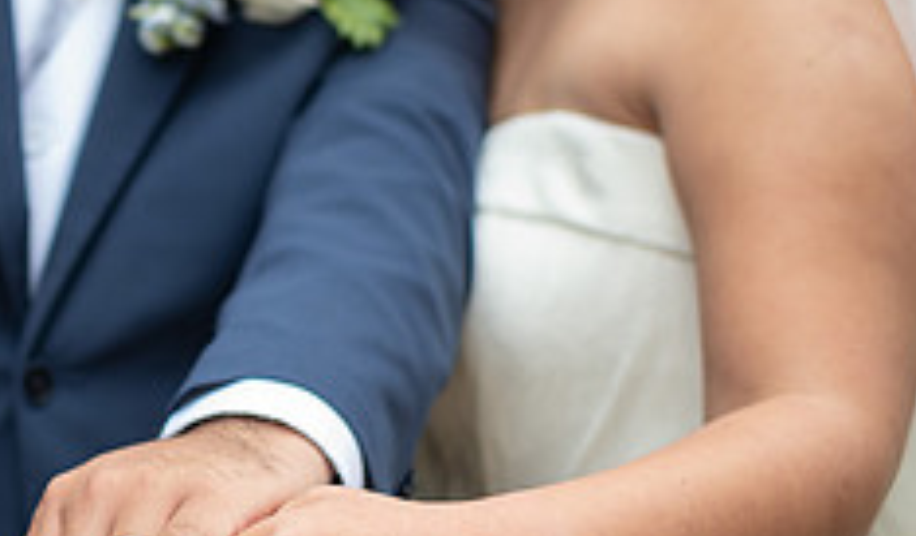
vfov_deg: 12.1
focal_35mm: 103
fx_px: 2527
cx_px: 188
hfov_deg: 20.3
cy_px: 256
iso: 100
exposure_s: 1/80
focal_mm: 40
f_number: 2
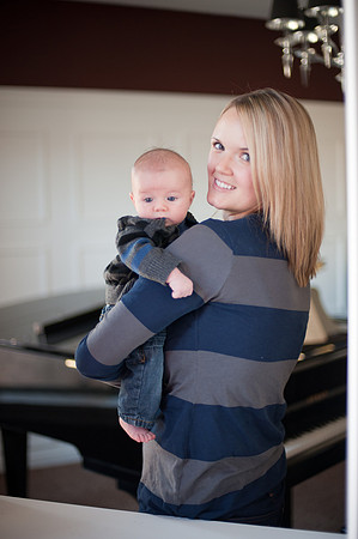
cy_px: 270
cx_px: 179
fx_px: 748
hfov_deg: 26.9
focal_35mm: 50
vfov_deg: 39.6
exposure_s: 1/160
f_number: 1.4
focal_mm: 50
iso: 400
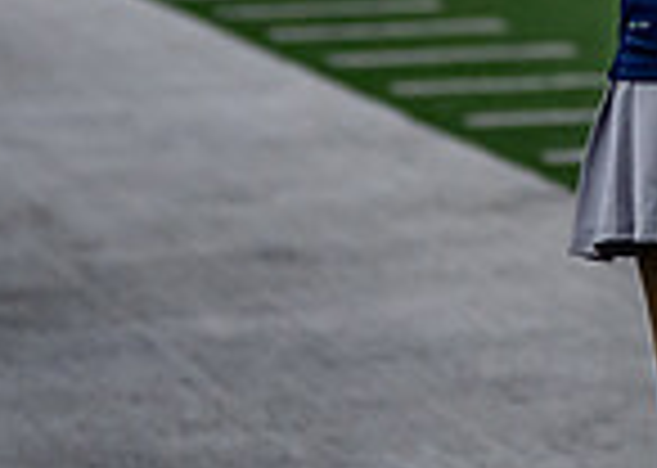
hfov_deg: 5.8
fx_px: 6413
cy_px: -450
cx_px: 1236
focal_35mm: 344
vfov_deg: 4.1
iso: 1600
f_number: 2.8
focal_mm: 70
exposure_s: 1/1000
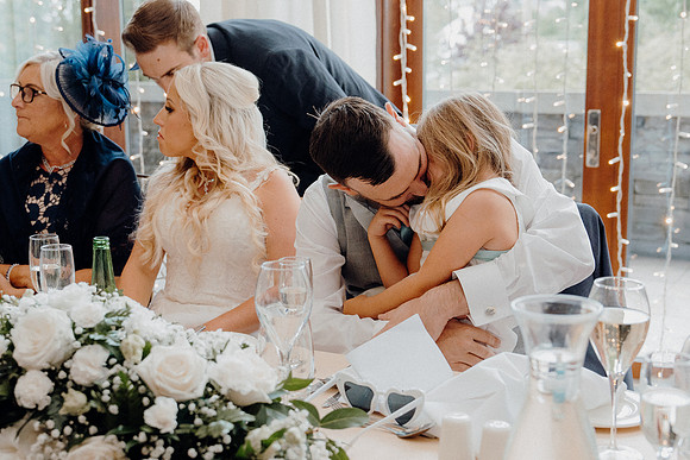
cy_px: 230
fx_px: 997
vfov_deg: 26.0
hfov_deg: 38.2
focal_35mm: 52
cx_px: 345
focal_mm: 35
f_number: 3.5
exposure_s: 1/160
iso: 2000
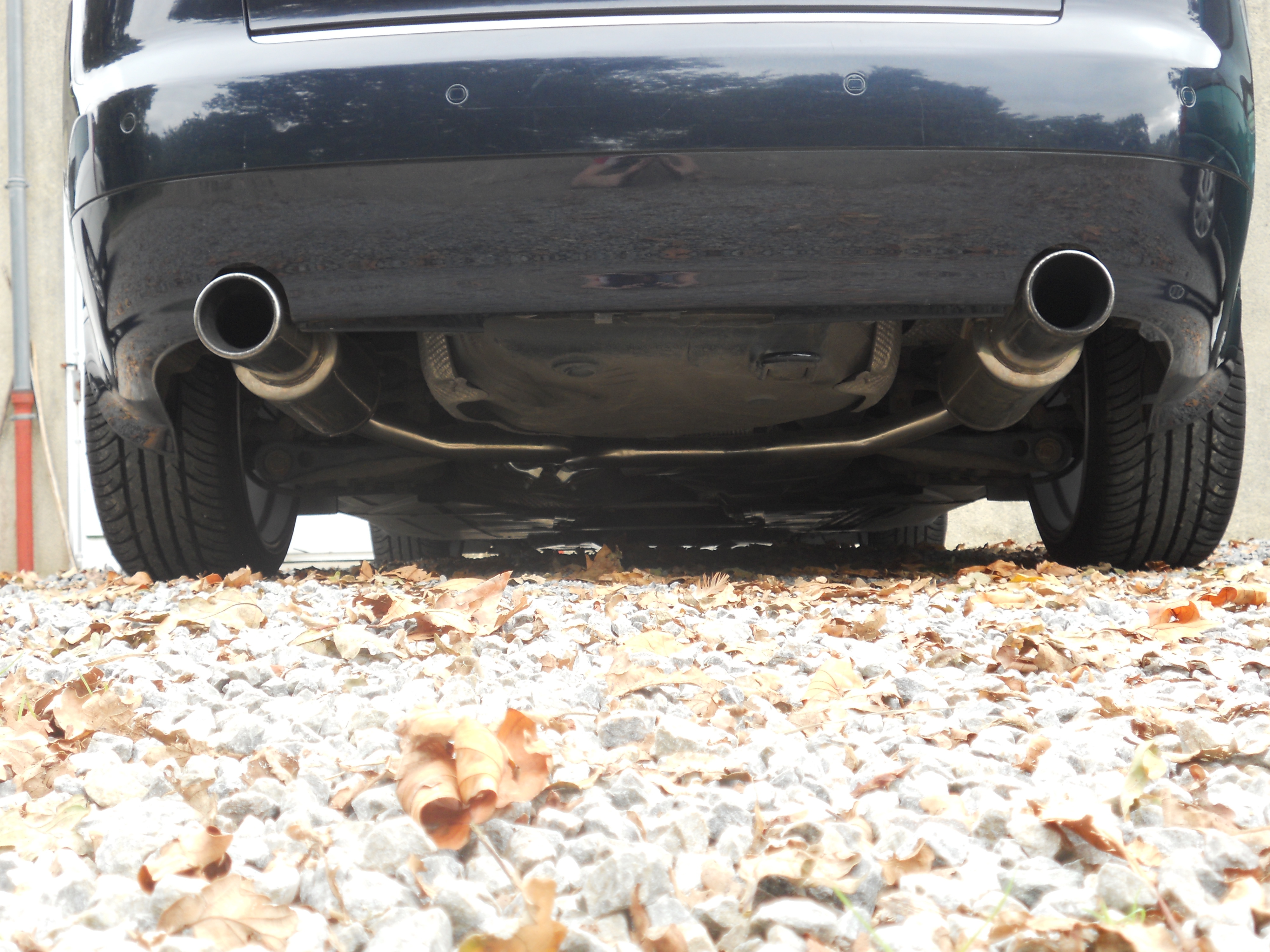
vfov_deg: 31.5
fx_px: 1688
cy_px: 476
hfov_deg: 41.2
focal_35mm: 46
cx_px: 635
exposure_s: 1/50
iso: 80
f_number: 4.3
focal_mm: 8.2
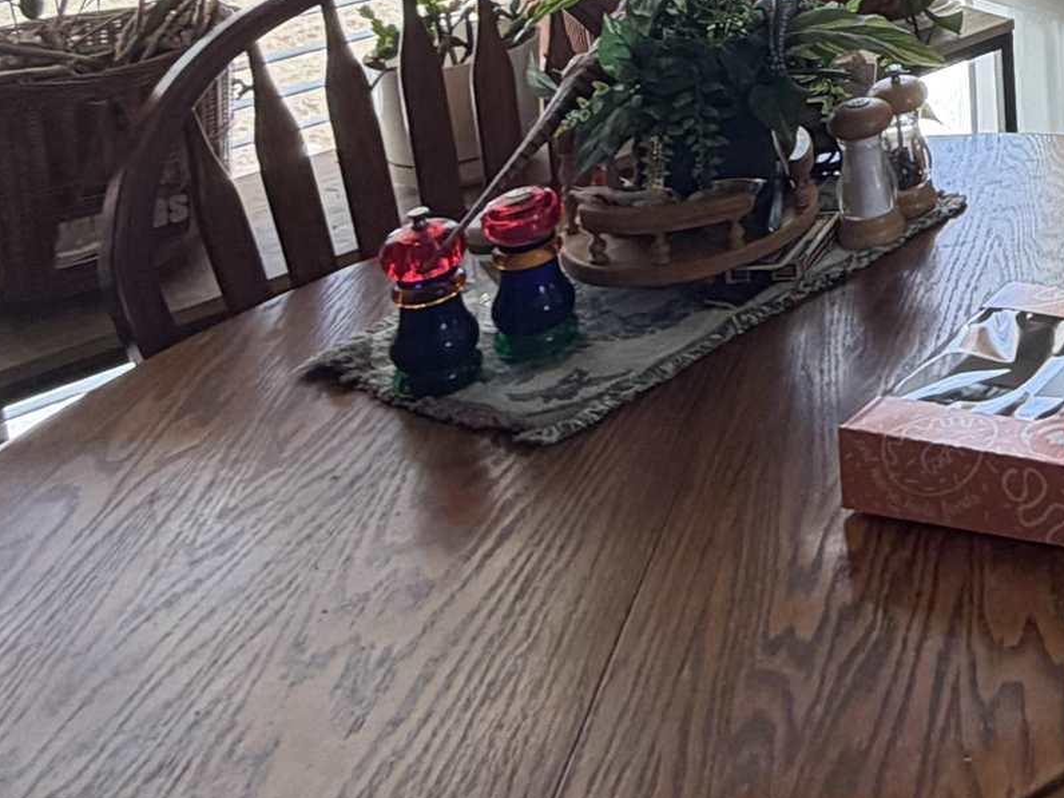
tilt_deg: -6.7
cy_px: -329
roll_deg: -0.1
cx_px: 1571
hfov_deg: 26.4
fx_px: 1660
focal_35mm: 54
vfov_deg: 23.0
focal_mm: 2.22
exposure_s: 1/121
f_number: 2.2
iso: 125
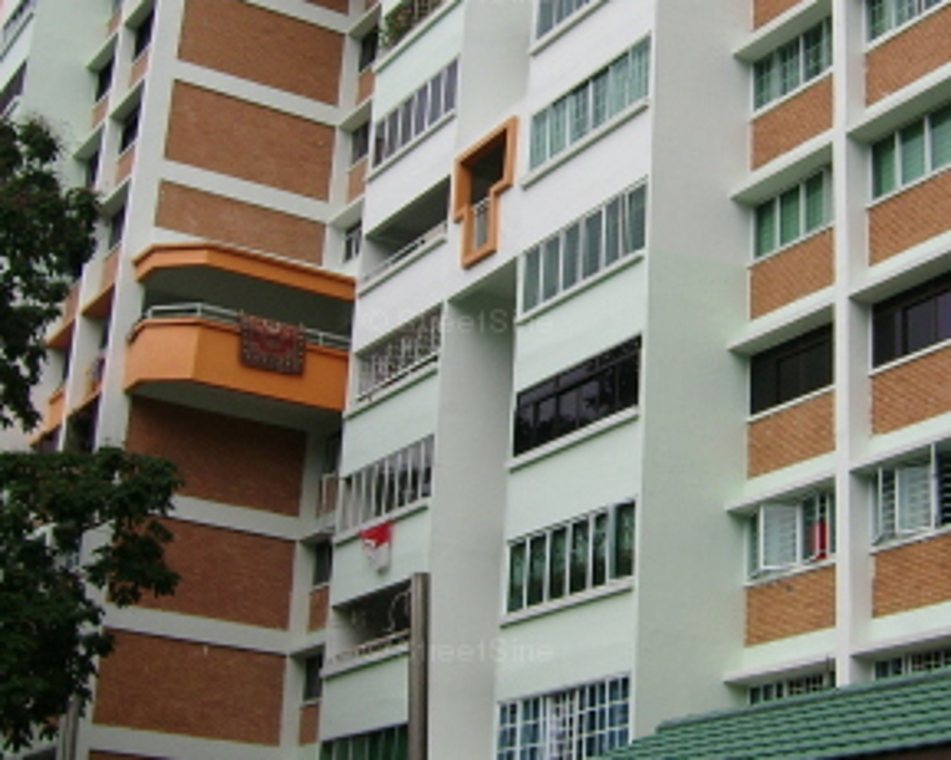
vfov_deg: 23.5
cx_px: 609
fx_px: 1829
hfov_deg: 29.0
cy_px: 326
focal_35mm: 65
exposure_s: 1/210
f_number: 5.8
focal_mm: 5.95
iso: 50
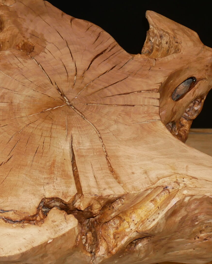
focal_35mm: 74
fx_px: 580
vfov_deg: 25.7
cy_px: 163
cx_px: 6
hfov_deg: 20.1
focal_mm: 16
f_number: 4
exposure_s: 1/60
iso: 800
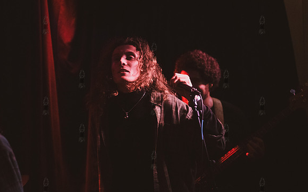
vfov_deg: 14.2
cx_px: 139
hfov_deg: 22.6
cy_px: 103
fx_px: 772
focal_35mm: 92
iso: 8000
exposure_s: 1/320
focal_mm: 80
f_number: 2.8
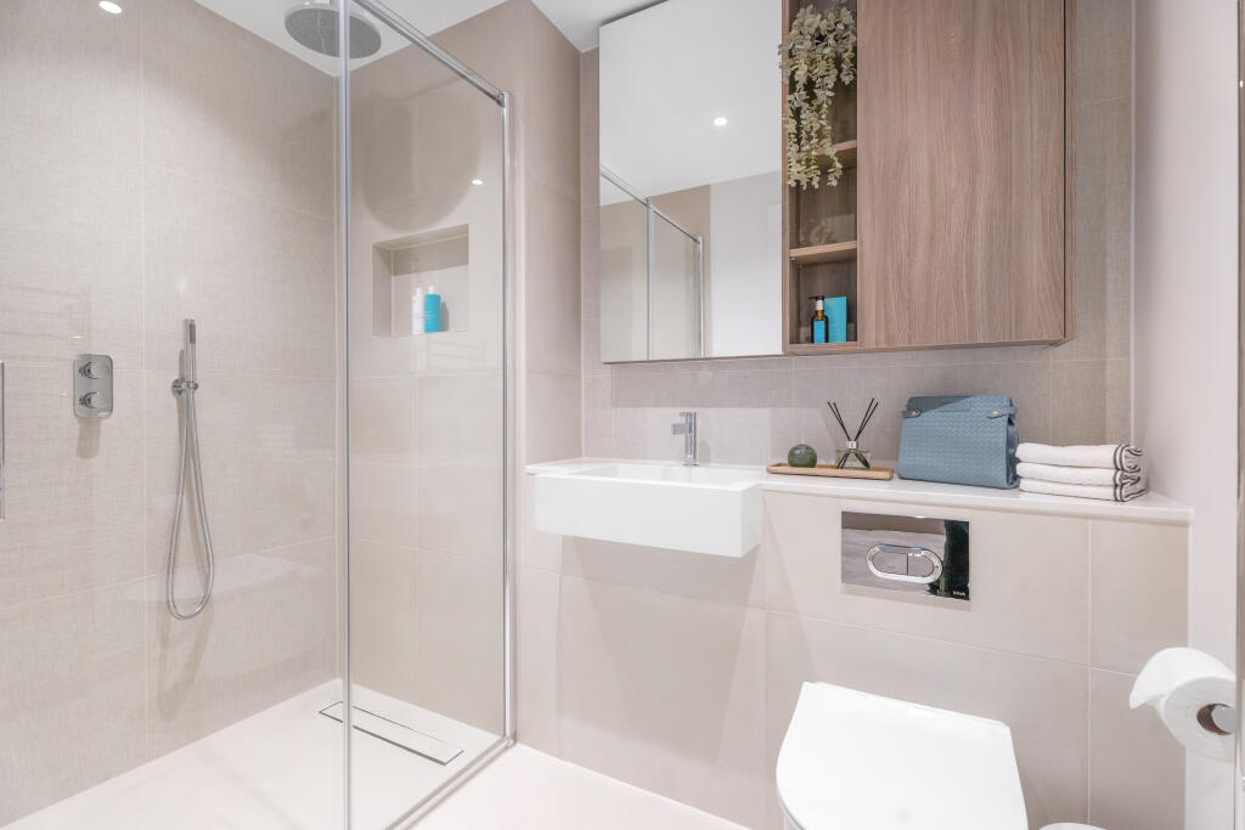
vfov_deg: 73.8
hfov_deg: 96.7
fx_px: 553
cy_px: 415
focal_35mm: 16
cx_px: 622
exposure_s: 1/50
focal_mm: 16
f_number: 7.1
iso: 400
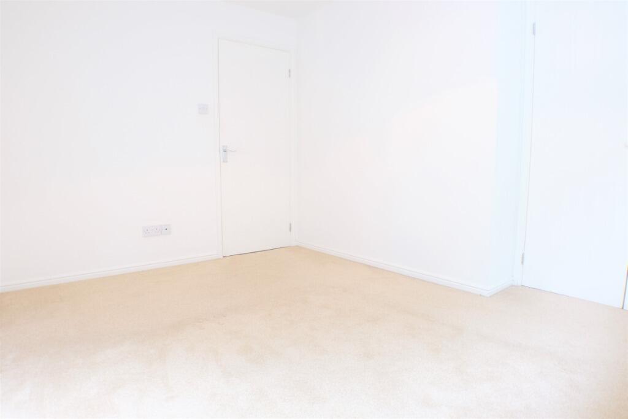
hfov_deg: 73.7
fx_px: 419
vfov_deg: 53.1
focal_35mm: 24
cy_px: 210
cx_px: 314
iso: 400
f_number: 4
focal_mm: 16
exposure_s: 1/20
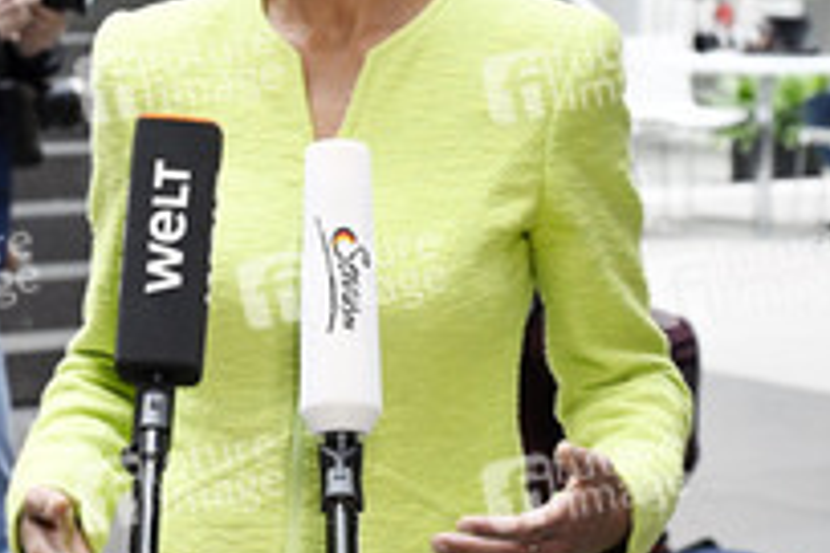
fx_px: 2905
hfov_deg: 16.2
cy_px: 179
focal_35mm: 126
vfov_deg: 10.9
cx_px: 234
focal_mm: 57
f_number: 5.6
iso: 5000
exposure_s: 1/500
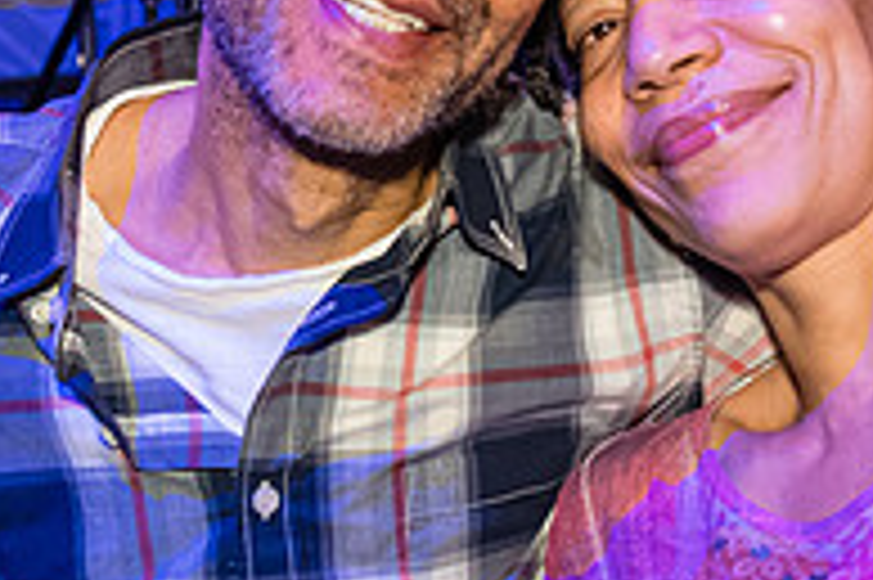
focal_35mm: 137
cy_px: 39
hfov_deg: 14.9
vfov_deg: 9.9
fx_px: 3319
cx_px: 675
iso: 10000
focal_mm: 35
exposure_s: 1/400
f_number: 3.5
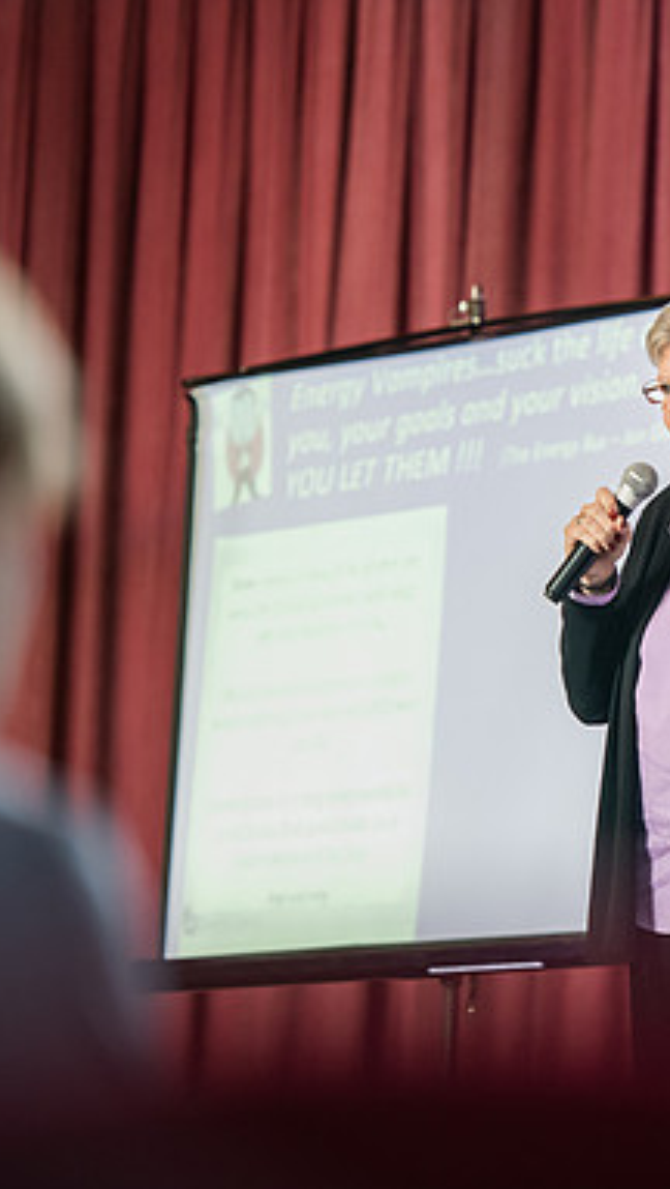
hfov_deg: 5.7
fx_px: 6746
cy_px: 594
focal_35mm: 214
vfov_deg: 10.1
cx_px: 726
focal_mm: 135
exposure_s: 1/200
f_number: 3.2
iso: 1600
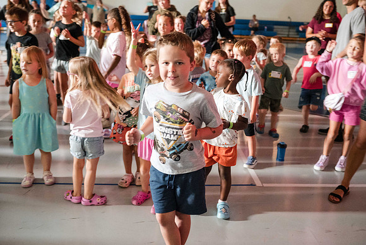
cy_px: 122
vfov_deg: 34.8
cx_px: 182
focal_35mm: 38
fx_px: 389
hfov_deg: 50.3
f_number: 2.8
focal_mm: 35
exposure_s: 1/60
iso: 14400
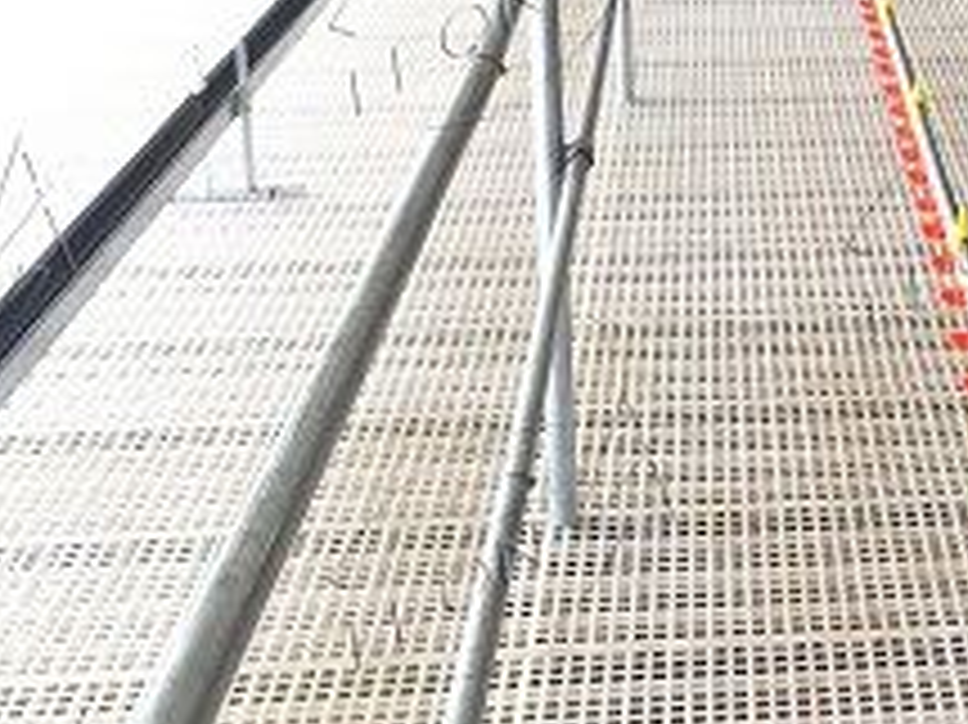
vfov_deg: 17.9
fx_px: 2264
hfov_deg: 22.9
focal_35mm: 81
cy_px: 49
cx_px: 1022
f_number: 2.2
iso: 32
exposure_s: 1/247
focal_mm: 4.15
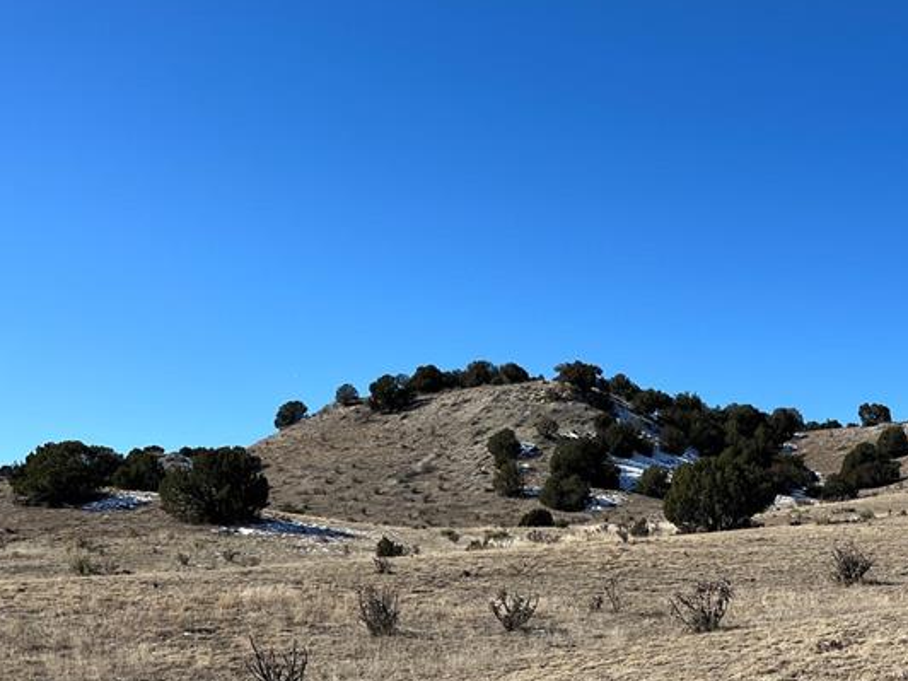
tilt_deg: +2.6
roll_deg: +0.7
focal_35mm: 50
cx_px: 847
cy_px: 527
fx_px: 1312
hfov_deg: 35.5
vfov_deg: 28.6
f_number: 1.6
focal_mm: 5.1
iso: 50
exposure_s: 1/4016
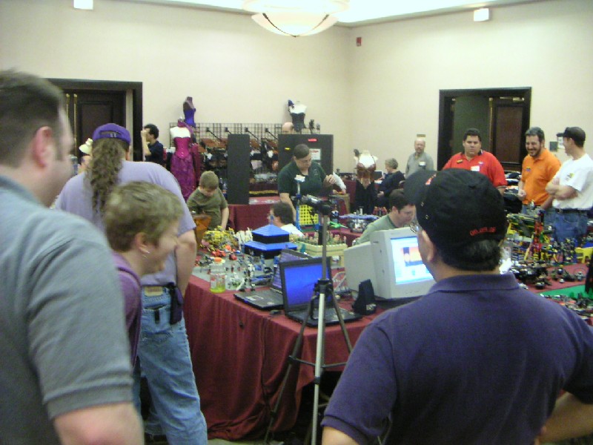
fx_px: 685
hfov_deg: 46.8
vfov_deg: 36.0
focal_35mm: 40
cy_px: 222
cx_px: 296
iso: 400
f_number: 2.9
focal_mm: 5.3
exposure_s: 1/15
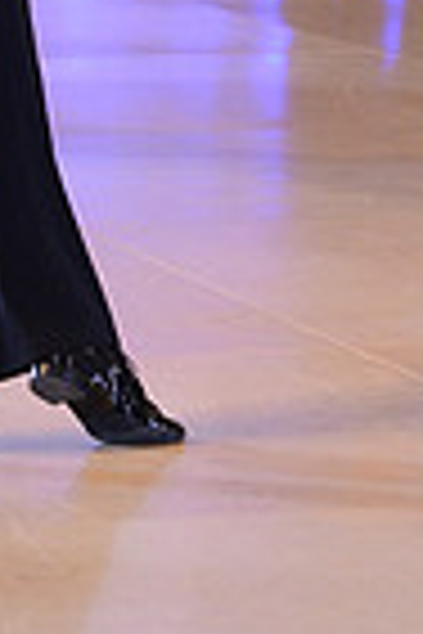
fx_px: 7261
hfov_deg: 3.3
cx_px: 479
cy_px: -274
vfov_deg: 5.0
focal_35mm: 412
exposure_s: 1/250
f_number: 5.6
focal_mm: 100
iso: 1250
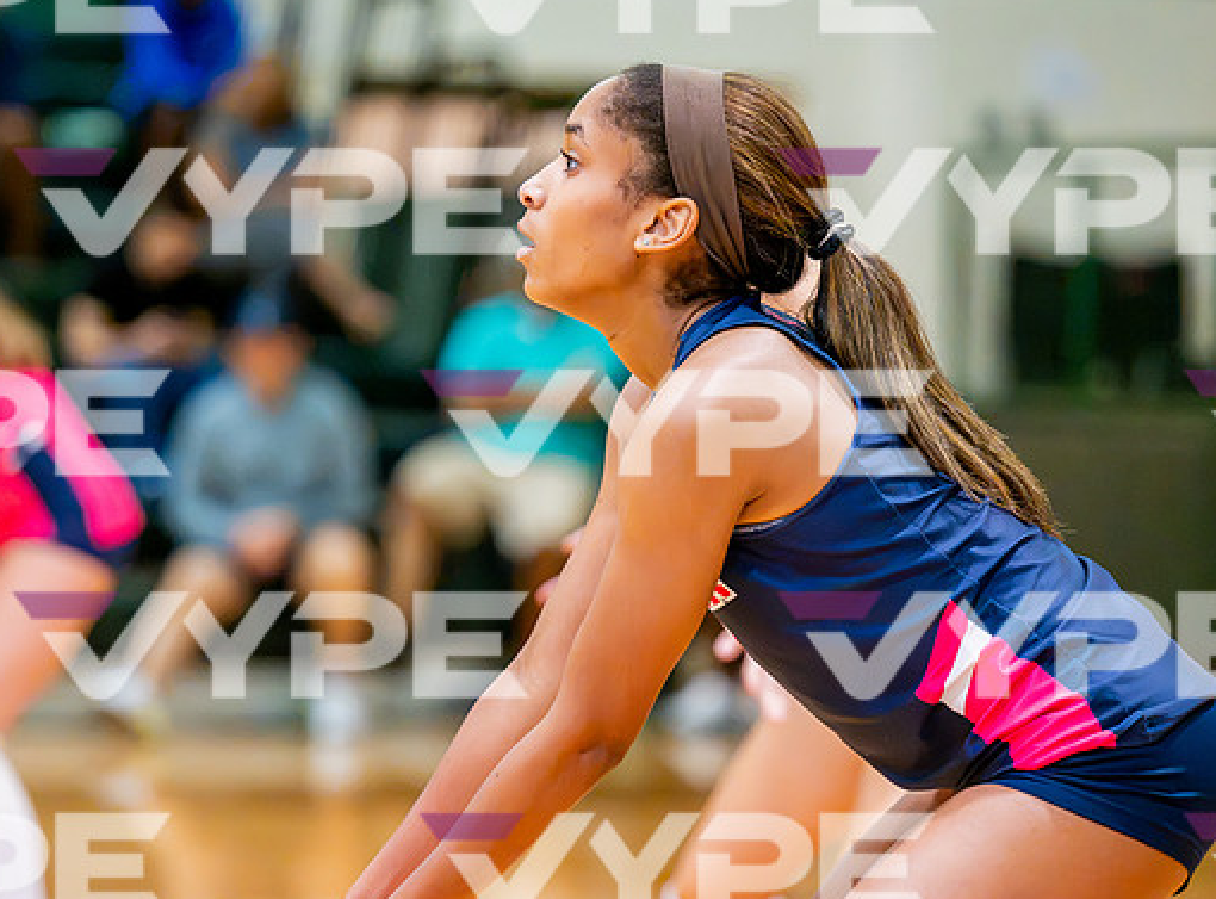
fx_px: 6745
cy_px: 415
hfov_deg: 10.3
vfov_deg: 7.6
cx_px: 509
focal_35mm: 193
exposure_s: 1/800
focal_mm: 140
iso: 12800
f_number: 2.8
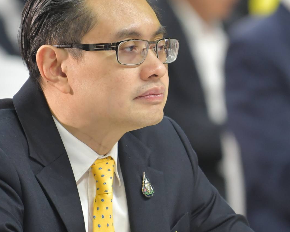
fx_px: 6144
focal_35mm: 716
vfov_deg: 2.2
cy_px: 131
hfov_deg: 2.7
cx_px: 174
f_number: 2.8
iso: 800
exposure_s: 1/200
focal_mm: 200
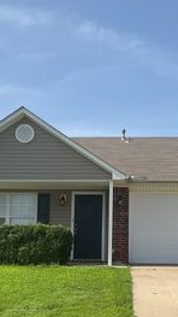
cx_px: 121
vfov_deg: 34.7
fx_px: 503
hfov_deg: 20.0
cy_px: 195
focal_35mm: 60
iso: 16
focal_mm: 3
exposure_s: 1/2141
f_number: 1.8
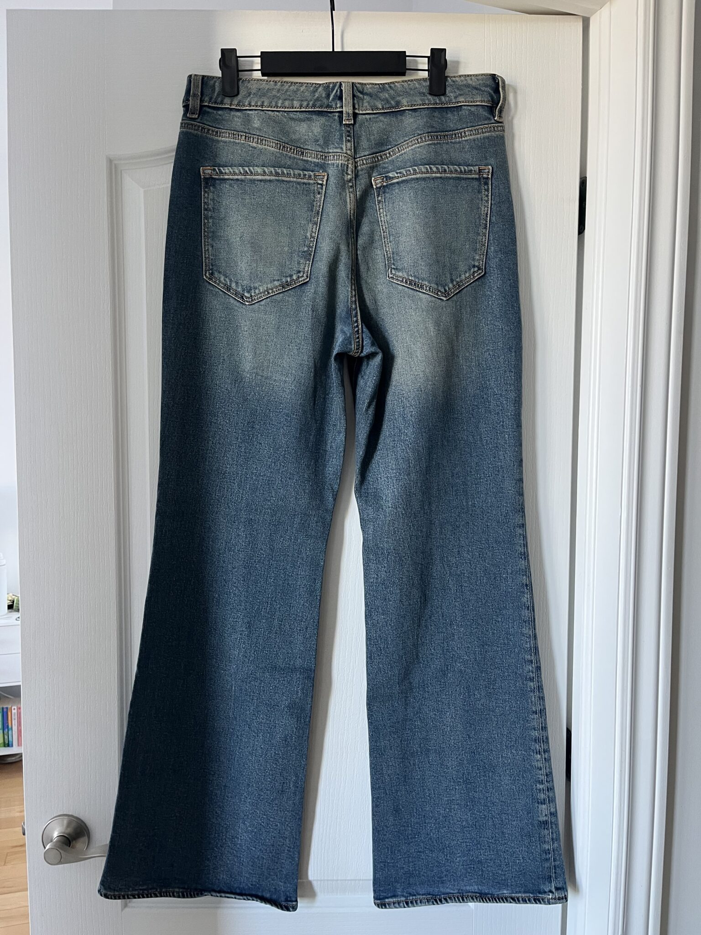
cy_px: 468
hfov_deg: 53.1
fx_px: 702
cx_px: 350
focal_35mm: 26
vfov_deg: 67.3
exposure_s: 1/50
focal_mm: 5.1
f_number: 1.6
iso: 160
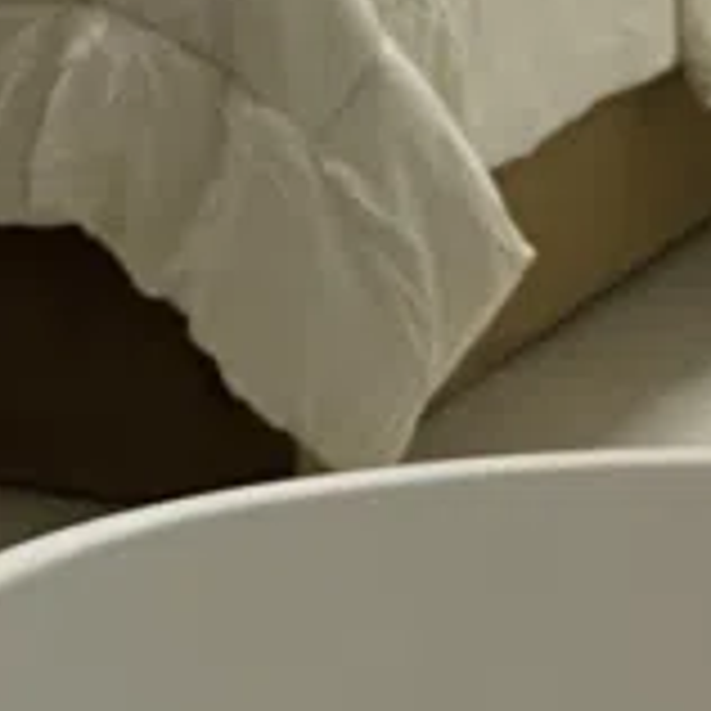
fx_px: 2161
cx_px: 126
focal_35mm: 93
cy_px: 810
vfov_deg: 17.9
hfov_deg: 18.5
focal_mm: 4.25
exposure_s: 1/50
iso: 80
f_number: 1.8
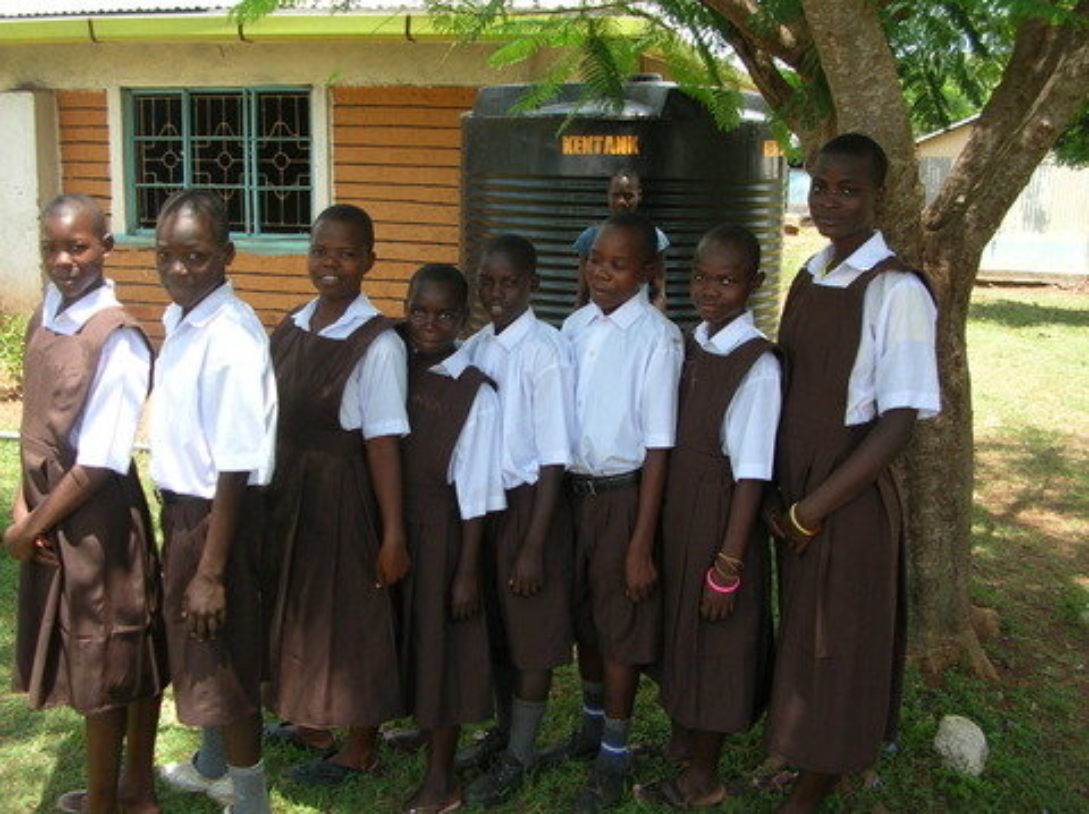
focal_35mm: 35
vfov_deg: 40.6
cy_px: 407
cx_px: 544
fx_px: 1100
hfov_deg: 52.7
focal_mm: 5.8
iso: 50
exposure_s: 1/226
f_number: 2.8
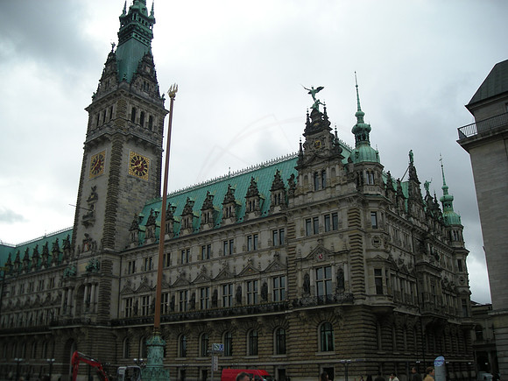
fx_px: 514
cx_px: 254
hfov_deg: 52.6
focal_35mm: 35
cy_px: 190
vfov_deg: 40.7
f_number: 5.7
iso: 50
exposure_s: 1/136
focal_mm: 5.7
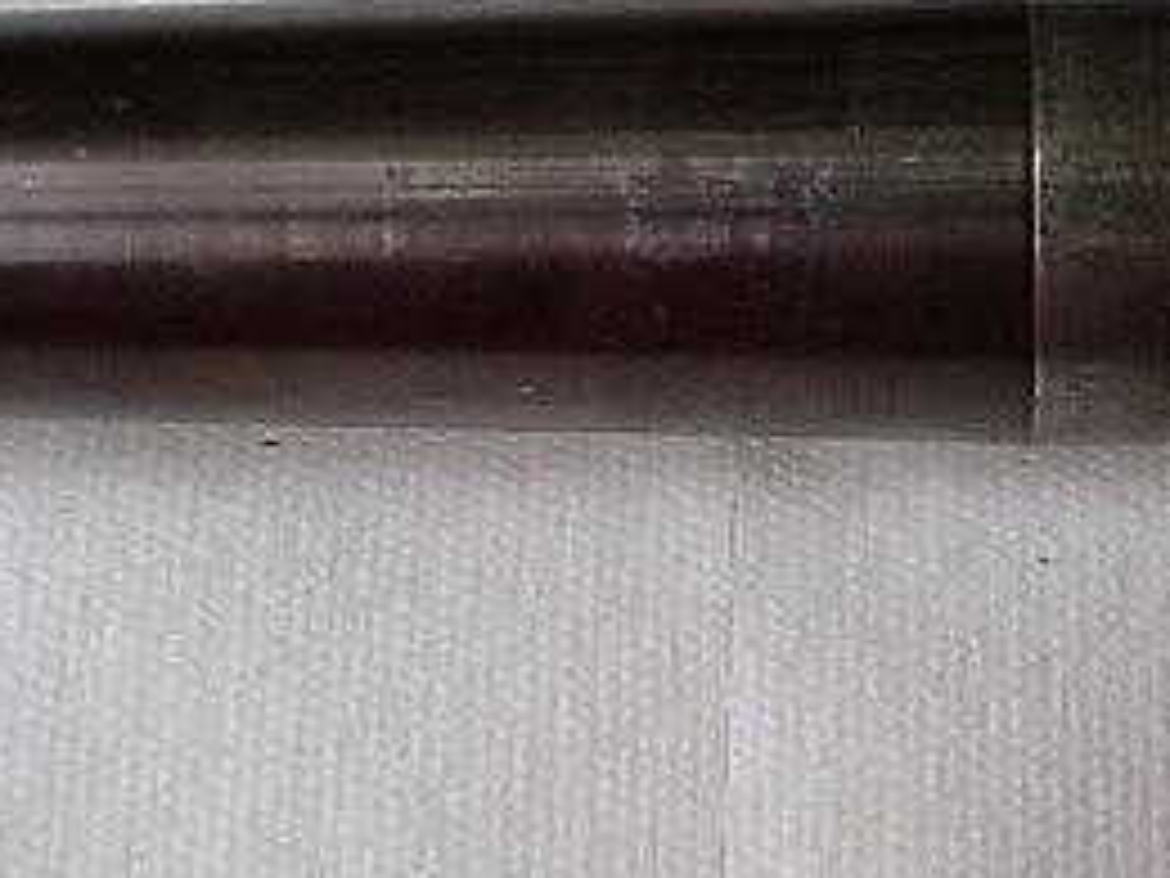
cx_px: 1058
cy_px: 306
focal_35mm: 86
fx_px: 2907
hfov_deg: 22.2
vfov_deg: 17.1
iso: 250
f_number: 3.1
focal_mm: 6.3
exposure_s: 1/60
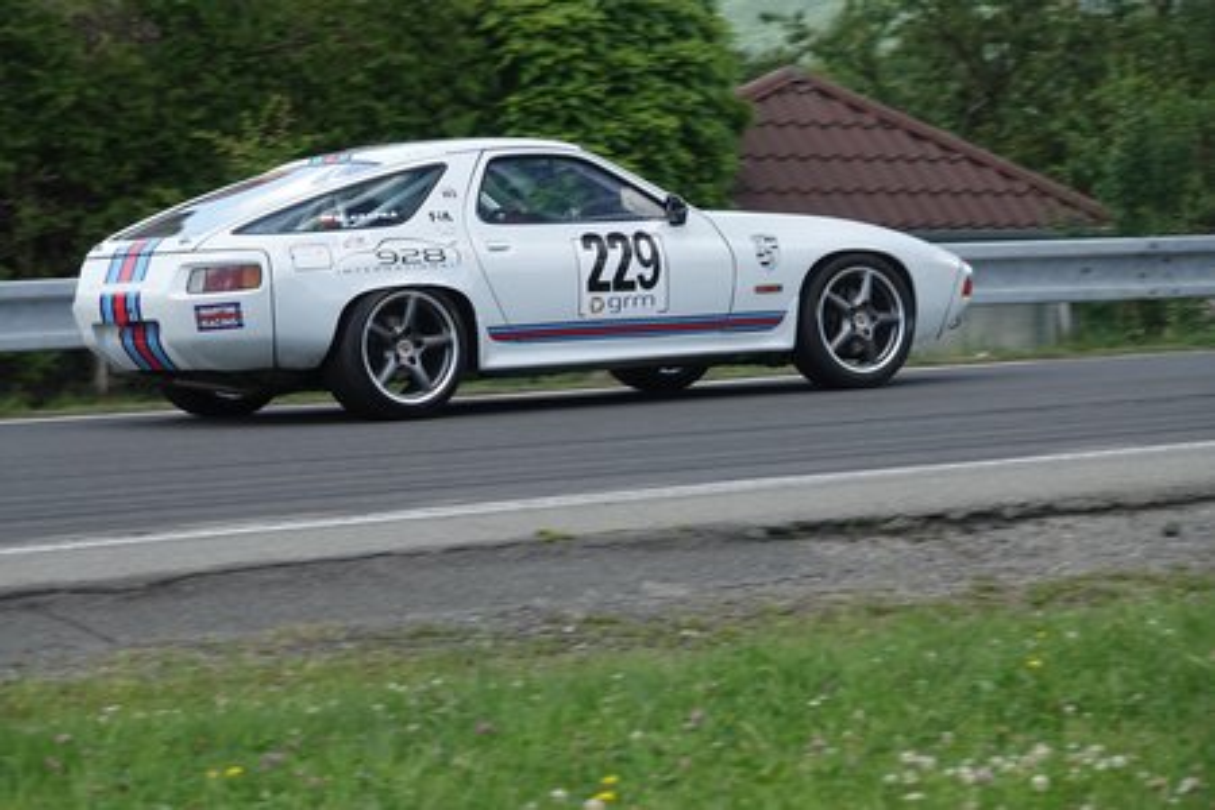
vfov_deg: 9.2
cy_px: 405
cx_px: 608
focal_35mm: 149
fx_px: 5028
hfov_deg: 13.8
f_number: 4
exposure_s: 1/800
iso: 250
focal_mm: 54.57
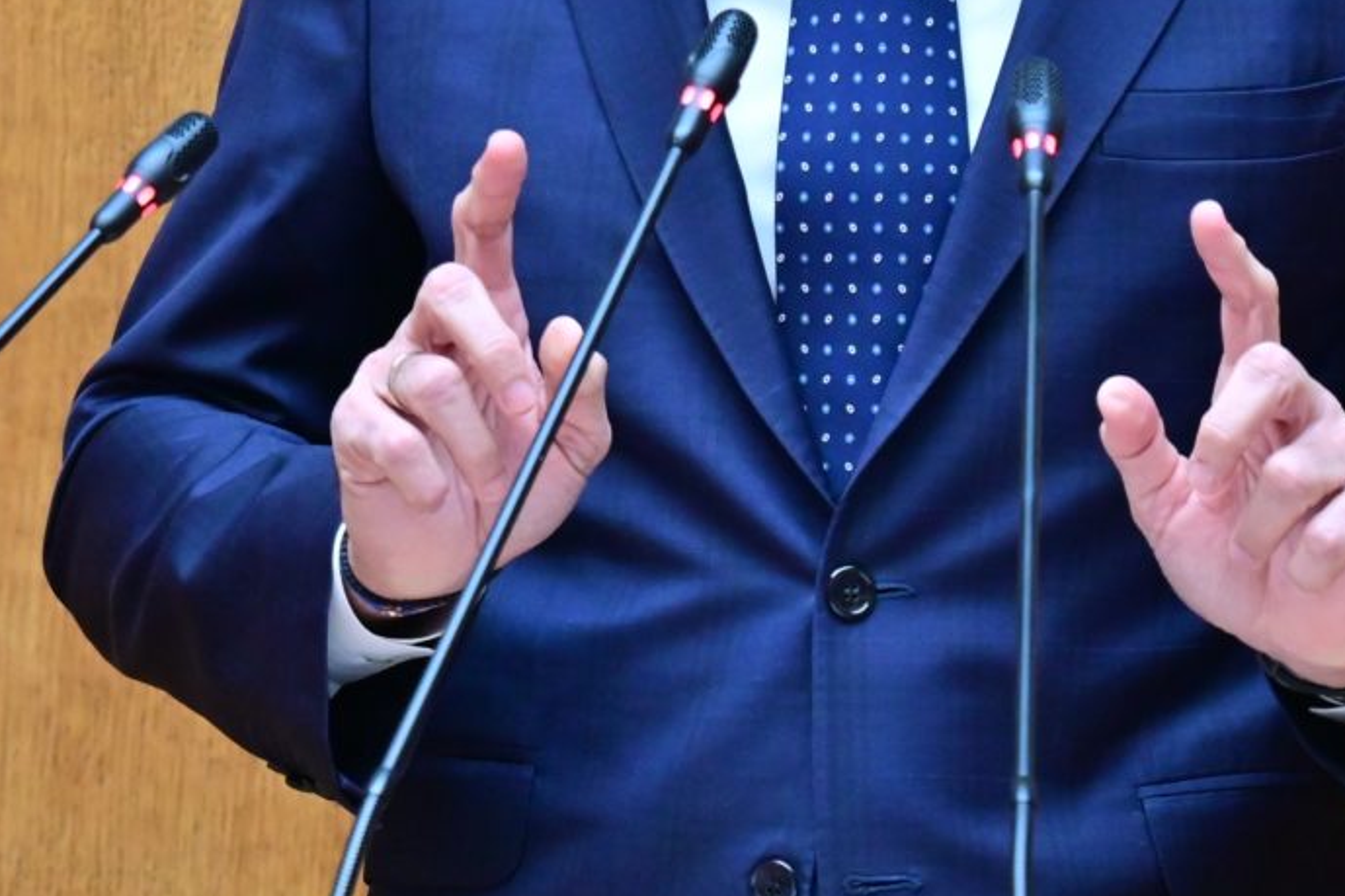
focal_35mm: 951
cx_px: 828
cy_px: 214
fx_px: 35520
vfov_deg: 1.4
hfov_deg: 2.2
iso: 4500
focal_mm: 320
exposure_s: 1/250
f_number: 6
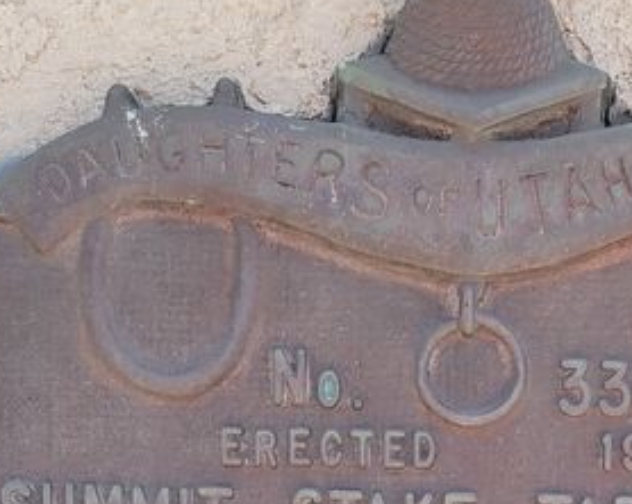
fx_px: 1364
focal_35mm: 73
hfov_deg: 25.8
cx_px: 468
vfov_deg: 18.7
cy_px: 742
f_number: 1.8
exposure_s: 1/330
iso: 40
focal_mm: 5.4
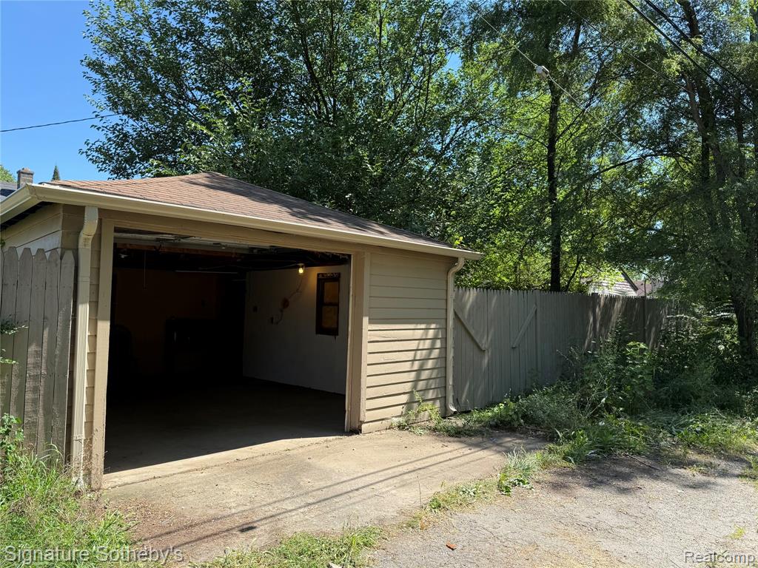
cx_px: 379
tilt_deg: +2.4
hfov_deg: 71.6
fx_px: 526
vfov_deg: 56.8
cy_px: 284
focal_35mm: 24
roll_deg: -0.5
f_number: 1.78
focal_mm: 6.76
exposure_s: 1/1230
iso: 80
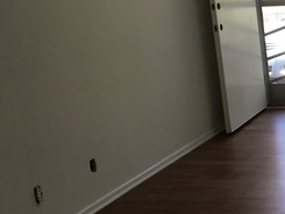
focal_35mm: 79
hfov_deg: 22.1
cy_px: 105
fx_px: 651
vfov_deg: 18.7
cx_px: 375
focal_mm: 4.15
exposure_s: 1/60
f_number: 2.2
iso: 25
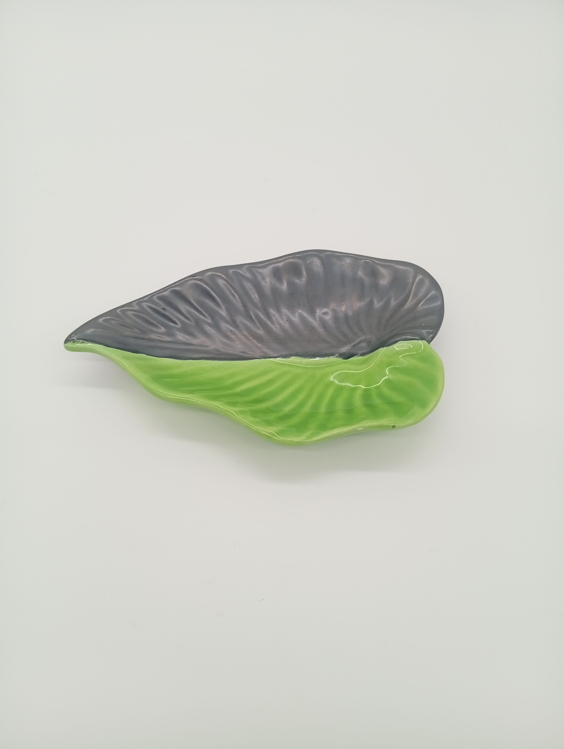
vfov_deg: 65.2
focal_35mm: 27
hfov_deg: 51.5
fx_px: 585
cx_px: 282
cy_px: 374
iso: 68
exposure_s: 1/100
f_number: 1.8
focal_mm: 3.98
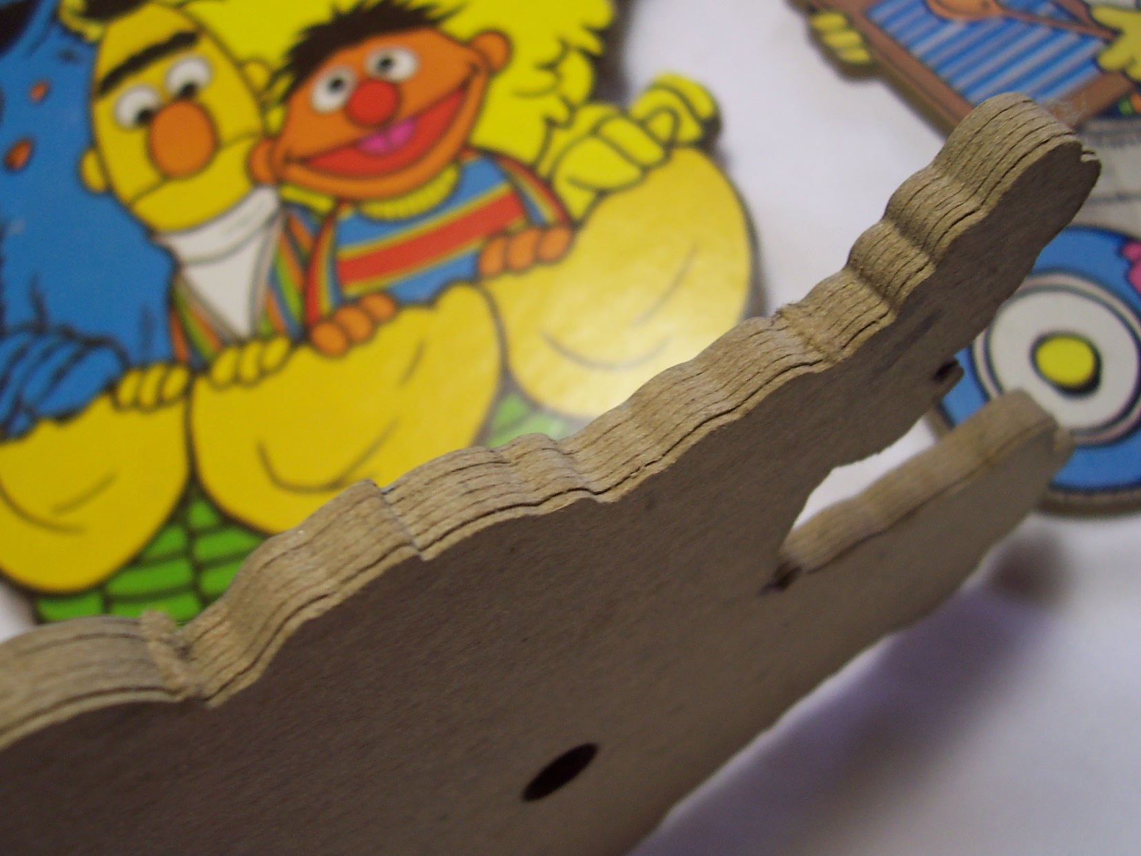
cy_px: 428
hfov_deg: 50.1
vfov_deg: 38.7
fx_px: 1220
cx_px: 570
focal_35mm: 37
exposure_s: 1/45
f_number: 2.8
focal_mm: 5.6
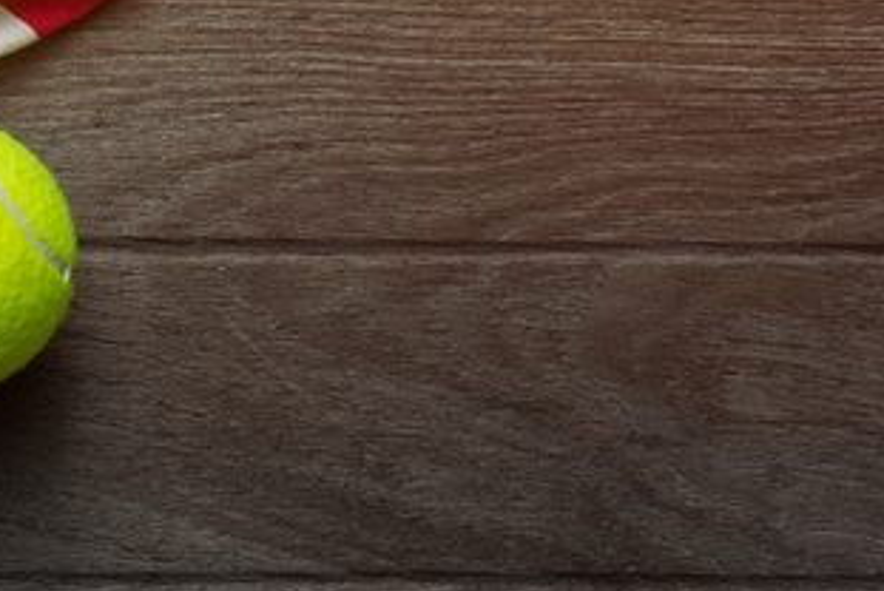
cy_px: 200
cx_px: -37
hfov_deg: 15.6
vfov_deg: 10.7
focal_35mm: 128
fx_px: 3146
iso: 320
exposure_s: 1/125
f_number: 8
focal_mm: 55
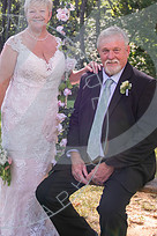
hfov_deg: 25.4
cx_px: 53
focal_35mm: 53
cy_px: 34
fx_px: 347
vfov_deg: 35.7
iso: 100
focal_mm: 24
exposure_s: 1/320
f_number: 2.8
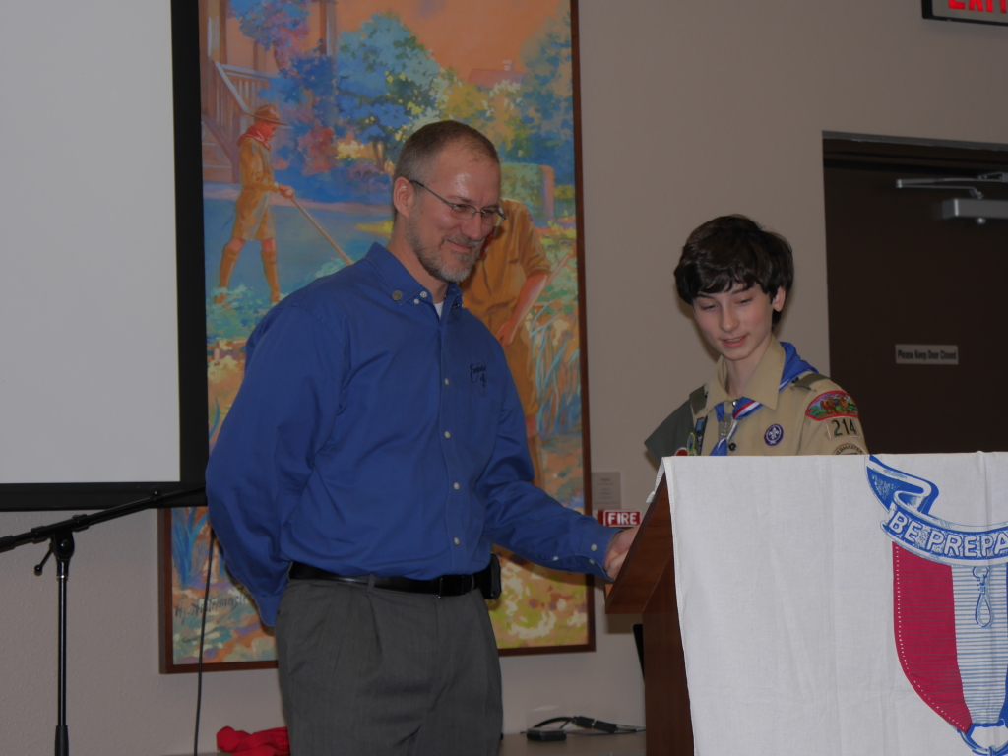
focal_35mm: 80
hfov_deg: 24.4
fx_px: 2330
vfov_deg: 18.4
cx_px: 504
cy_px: 378
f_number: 4.7
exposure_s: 1/125
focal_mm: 40
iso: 200
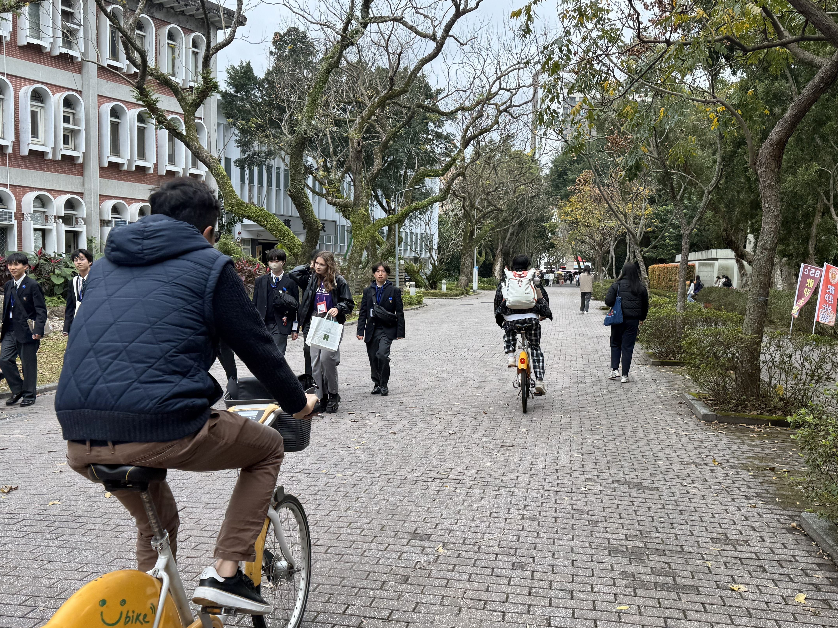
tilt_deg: -6.2
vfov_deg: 44.1
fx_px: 775
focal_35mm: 32
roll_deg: -2.4
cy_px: 342
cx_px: 461
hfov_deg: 56.7
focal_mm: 6.76
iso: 80
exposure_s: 1/397
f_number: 1.78
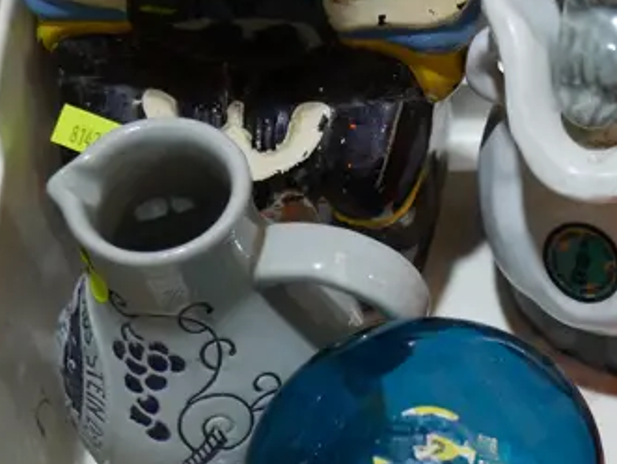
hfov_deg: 18.8
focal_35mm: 99
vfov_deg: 15.0
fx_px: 1767
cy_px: 252
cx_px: 721
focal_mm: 16
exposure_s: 1/100
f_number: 3.6
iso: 200
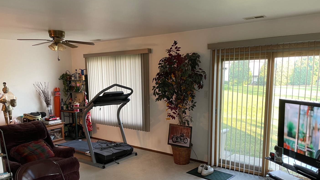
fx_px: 246
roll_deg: +1.1
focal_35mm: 29
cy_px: 115
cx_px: 160
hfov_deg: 66.1
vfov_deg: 39.8
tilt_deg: -9.1
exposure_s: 1/60
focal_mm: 4.2
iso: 160
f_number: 1.6
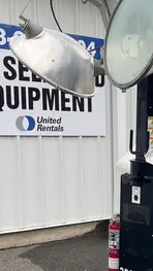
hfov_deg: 15.2
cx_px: 124
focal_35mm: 79
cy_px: 224
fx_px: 570
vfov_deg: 26.3
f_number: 1.6
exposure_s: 1/267
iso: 32
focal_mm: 4.2
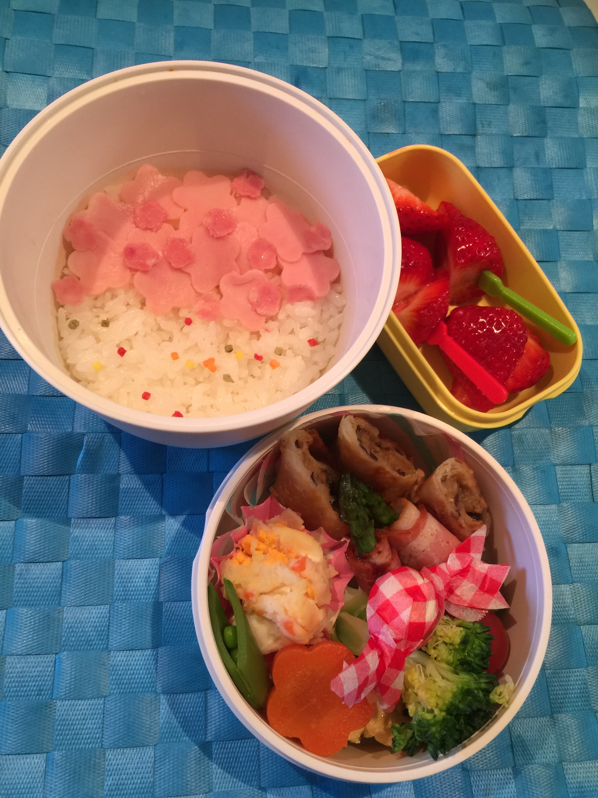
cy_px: 399
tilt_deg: -71.2
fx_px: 668
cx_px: 299
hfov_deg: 48.2
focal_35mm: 29
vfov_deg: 61.7
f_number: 2.2
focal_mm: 4.15
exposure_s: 1/17
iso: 64
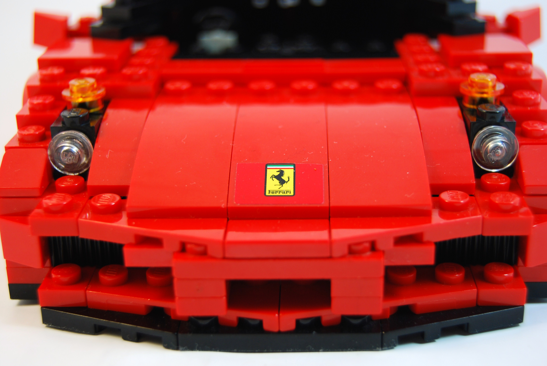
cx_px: 274
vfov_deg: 21.6
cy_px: 183
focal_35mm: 63
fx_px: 958
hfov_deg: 31.9
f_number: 5.3
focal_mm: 42
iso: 200
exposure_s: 1/80
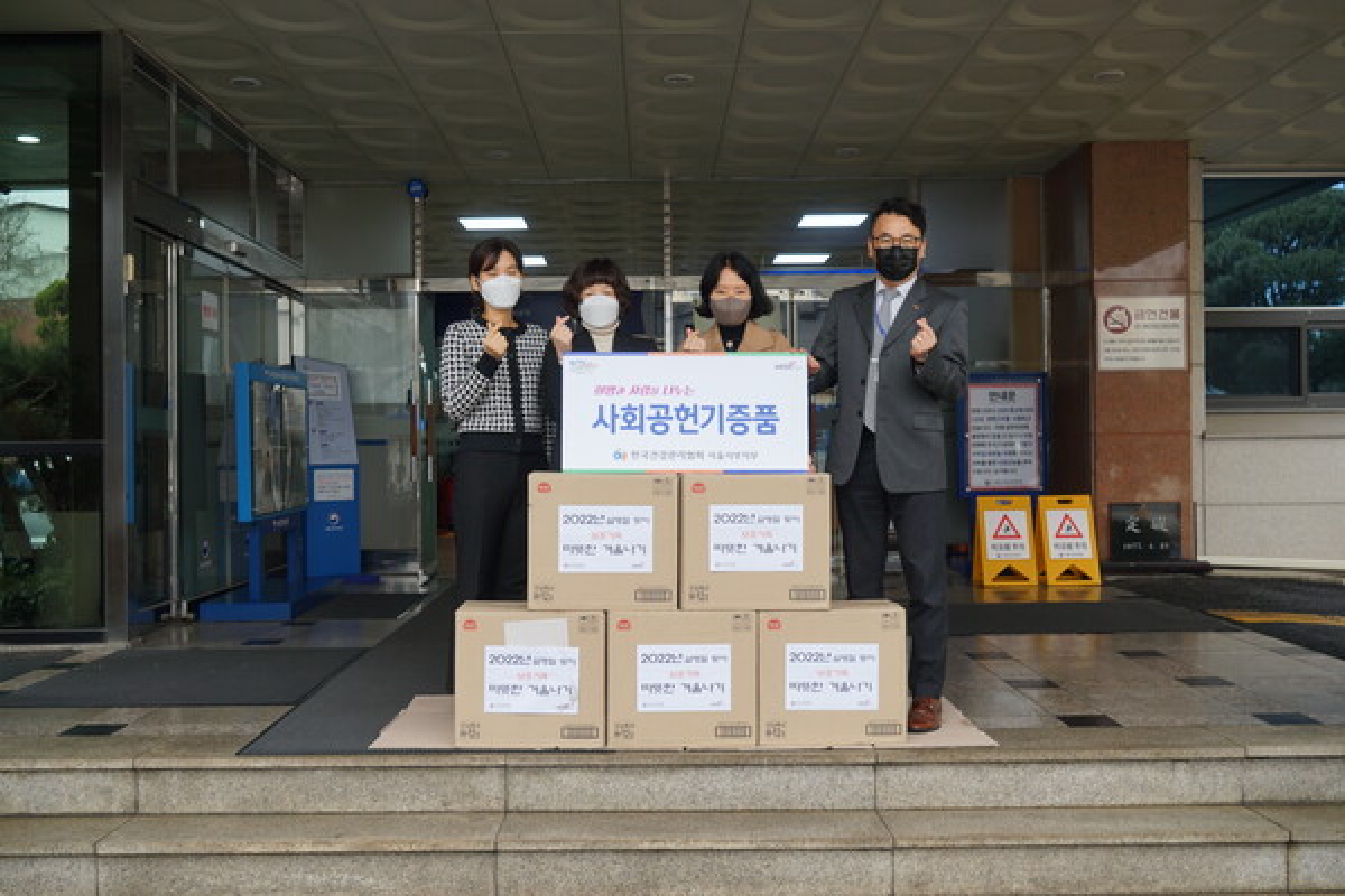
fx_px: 1308
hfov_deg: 54.4
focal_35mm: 35
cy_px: 448
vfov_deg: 37.9
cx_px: 672
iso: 100
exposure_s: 1/80
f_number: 5.6
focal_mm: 35
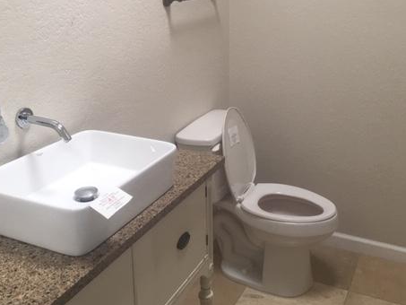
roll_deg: +0.3
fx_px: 481
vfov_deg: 35.0
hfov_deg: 45.8
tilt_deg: -16.2
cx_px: 208
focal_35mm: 41
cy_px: 113
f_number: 2.2
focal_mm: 4.15
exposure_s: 1/30
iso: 25
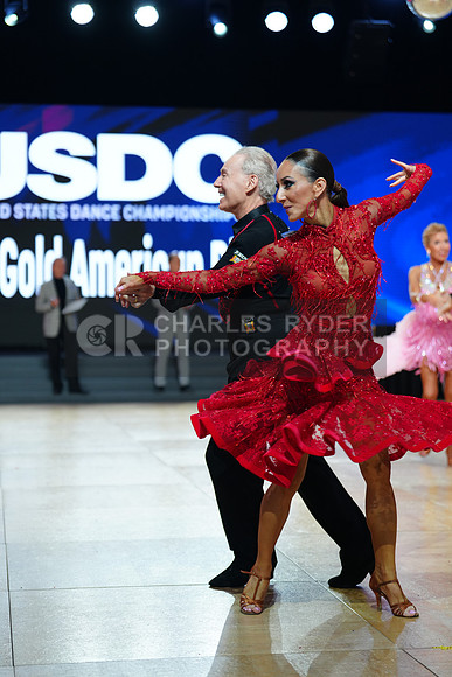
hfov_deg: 18.4
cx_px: 226
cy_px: 338
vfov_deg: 27.3
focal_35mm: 74
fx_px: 1393
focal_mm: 74
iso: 640
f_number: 2.8
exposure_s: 1/400
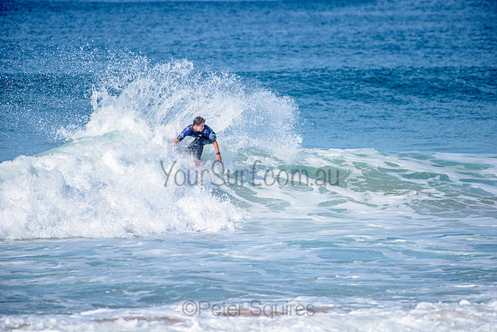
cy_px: 166
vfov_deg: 2.8
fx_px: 6904
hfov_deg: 4.1
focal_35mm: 500
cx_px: 248
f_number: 5.6
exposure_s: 1/2000
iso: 160
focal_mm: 500
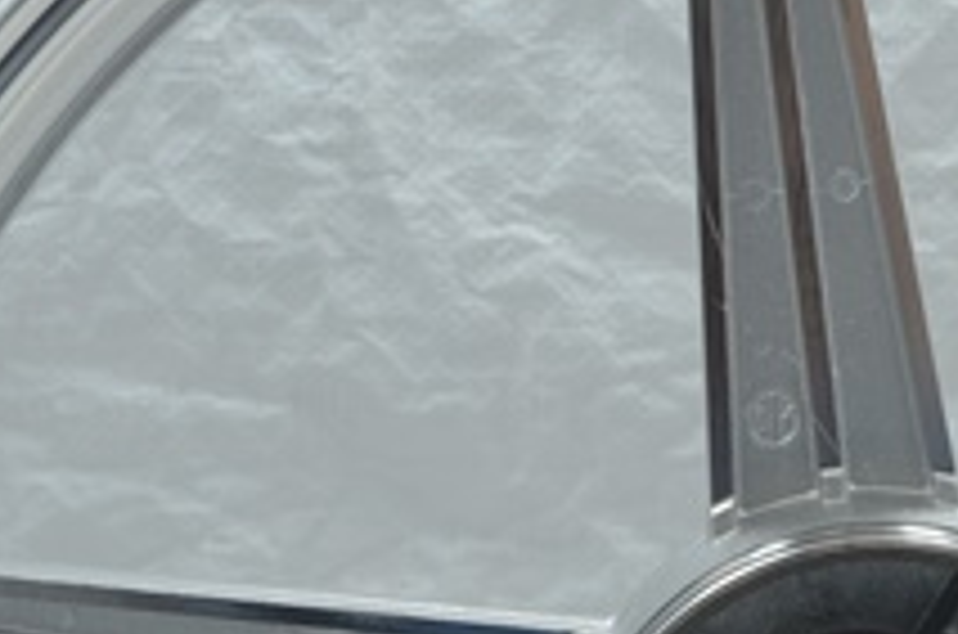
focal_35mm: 124
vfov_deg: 10.8
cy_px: 710
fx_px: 3292
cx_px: 688
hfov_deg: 16.5
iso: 125
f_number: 5.6
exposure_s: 1/50
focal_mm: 22
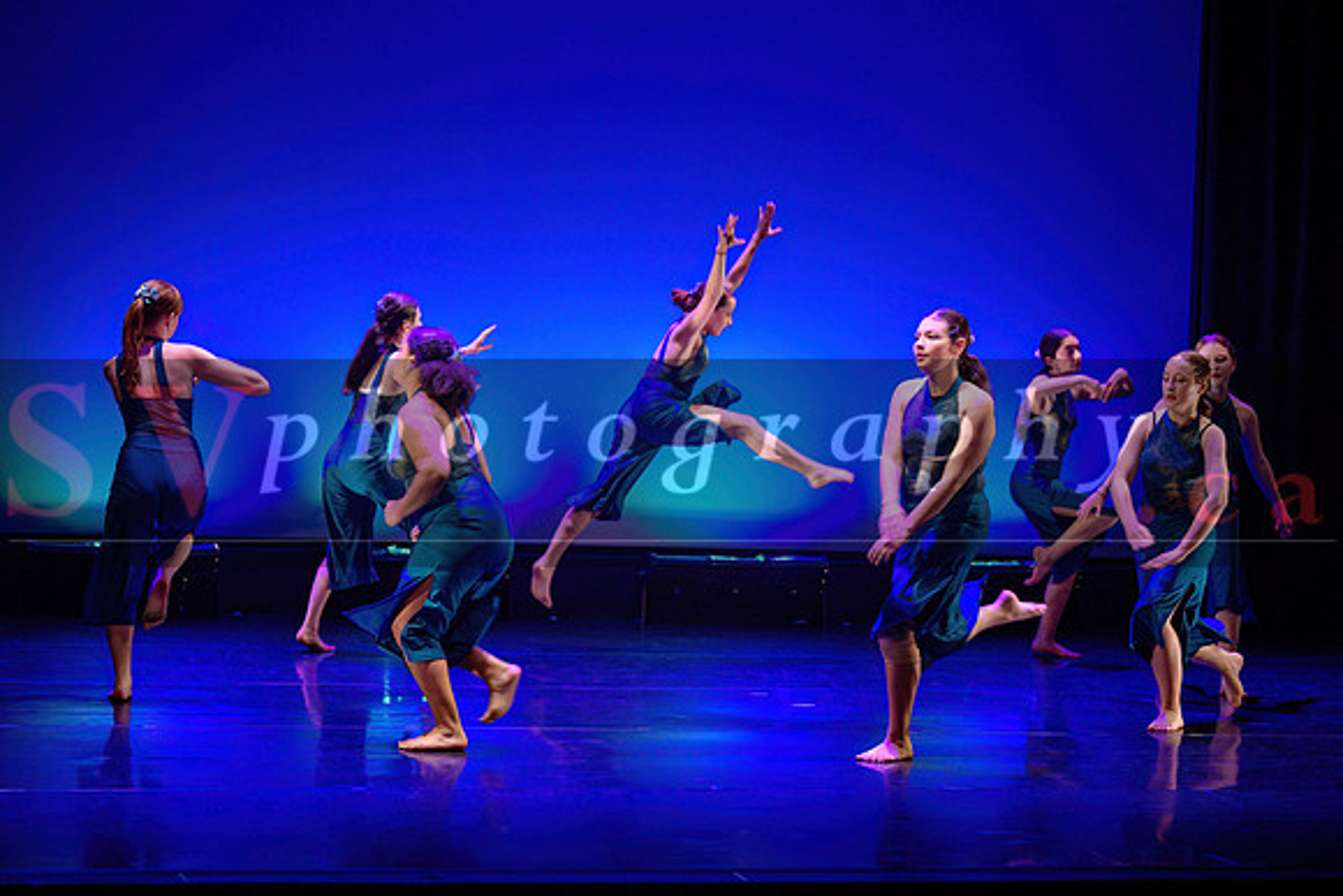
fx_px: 3767
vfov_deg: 13.6
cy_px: 393
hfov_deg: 20.2
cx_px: 671
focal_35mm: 101
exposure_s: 1/320
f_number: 2.8
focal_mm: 90
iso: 1600
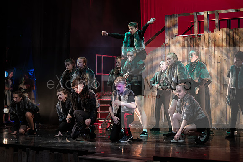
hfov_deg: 26.4
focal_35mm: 77
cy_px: 87
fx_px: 517
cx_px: 114
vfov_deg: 17.8
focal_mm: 70
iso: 1600
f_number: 2.8
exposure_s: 1/80
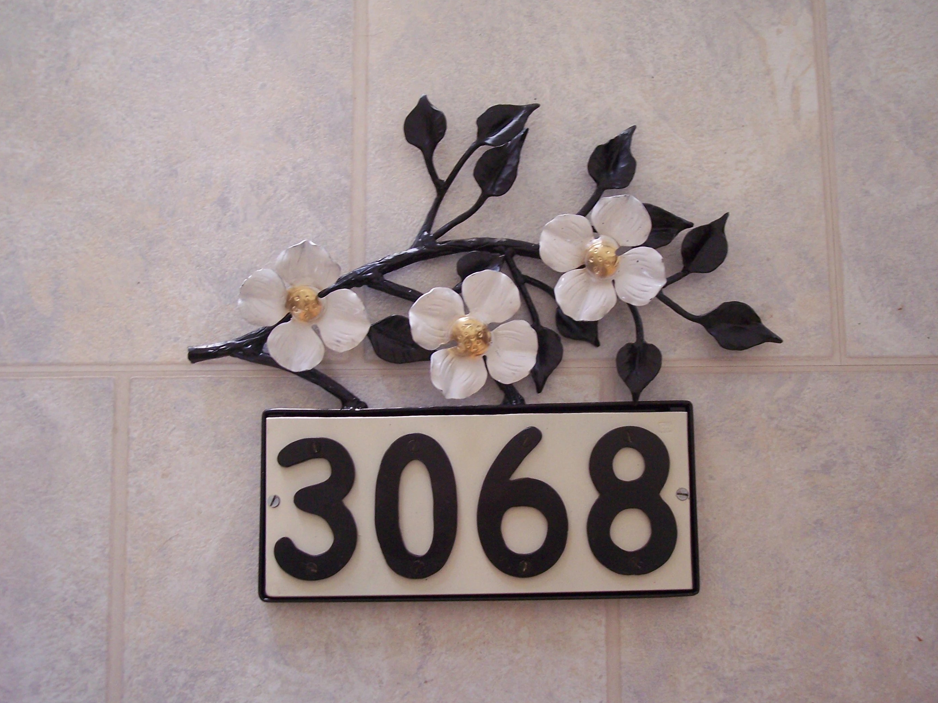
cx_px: 475
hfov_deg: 46.8
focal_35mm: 40
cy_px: 351
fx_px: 1084
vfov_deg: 36.0
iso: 200
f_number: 3.4
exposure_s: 1/20
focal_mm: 8
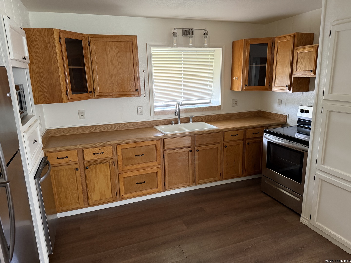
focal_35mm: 24
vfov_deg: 56.8
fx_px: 243
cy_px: 132
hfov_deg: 71.6
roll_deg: +1.7
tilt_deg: -13.1
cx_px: 176
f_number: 1.78
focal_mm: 6.76
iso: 640
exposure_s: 1/60
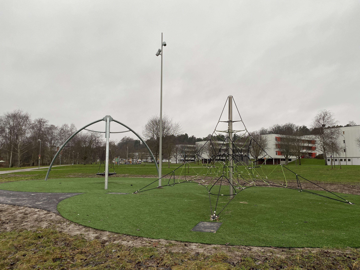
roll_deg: -0.6
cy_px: 135
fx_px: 270
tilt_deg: +6.4
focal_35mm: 26
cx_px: 180
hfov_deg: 67.3
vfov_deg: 53.1
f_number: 1.8
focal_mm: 4.25
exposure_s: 1/122
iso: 50
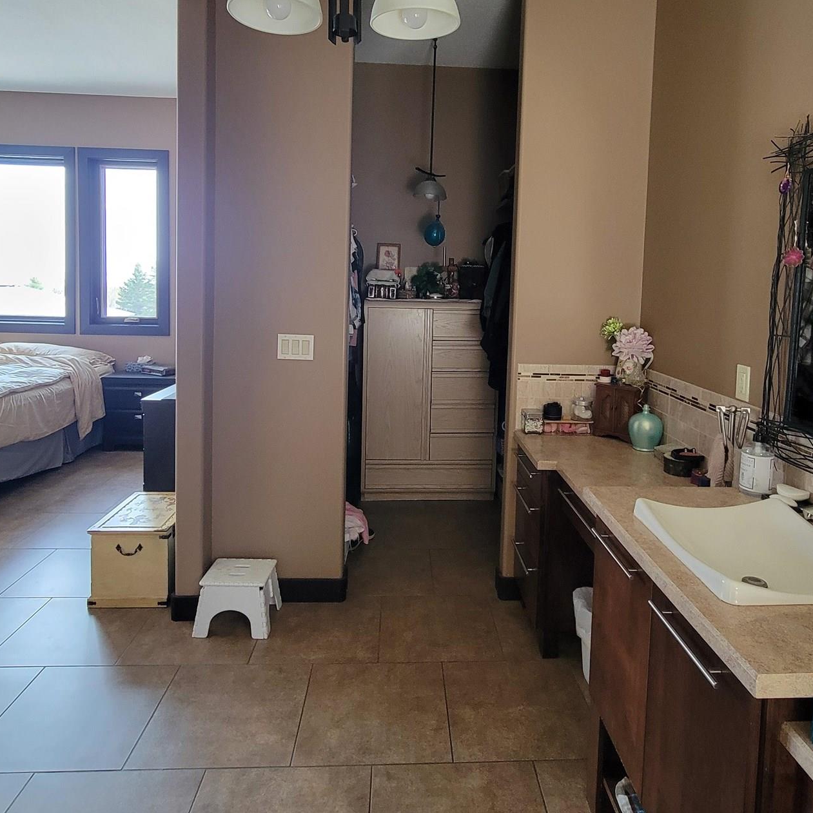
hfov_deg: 72.0
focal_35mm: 21
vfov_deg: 71.3
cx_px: 436
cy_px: 318
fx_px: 558
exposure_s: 1/60
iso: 320
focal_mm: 2.2
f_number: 2.2
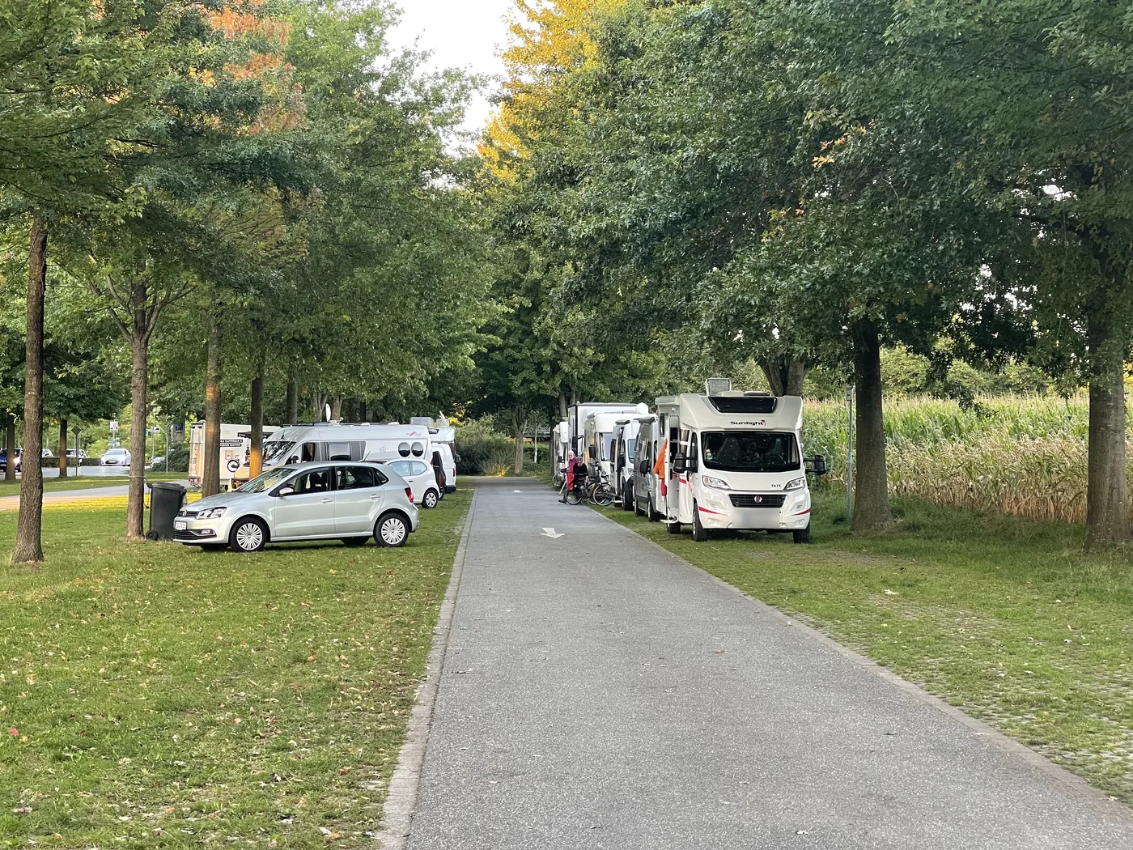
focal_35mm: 64
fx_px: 2095
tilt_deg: +1.0
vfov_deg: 22.9
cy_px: 425
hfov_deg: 30.3
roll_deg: -0.9
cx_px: 566
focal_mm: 7.5
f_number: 2.2
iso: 160
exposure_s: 1/99
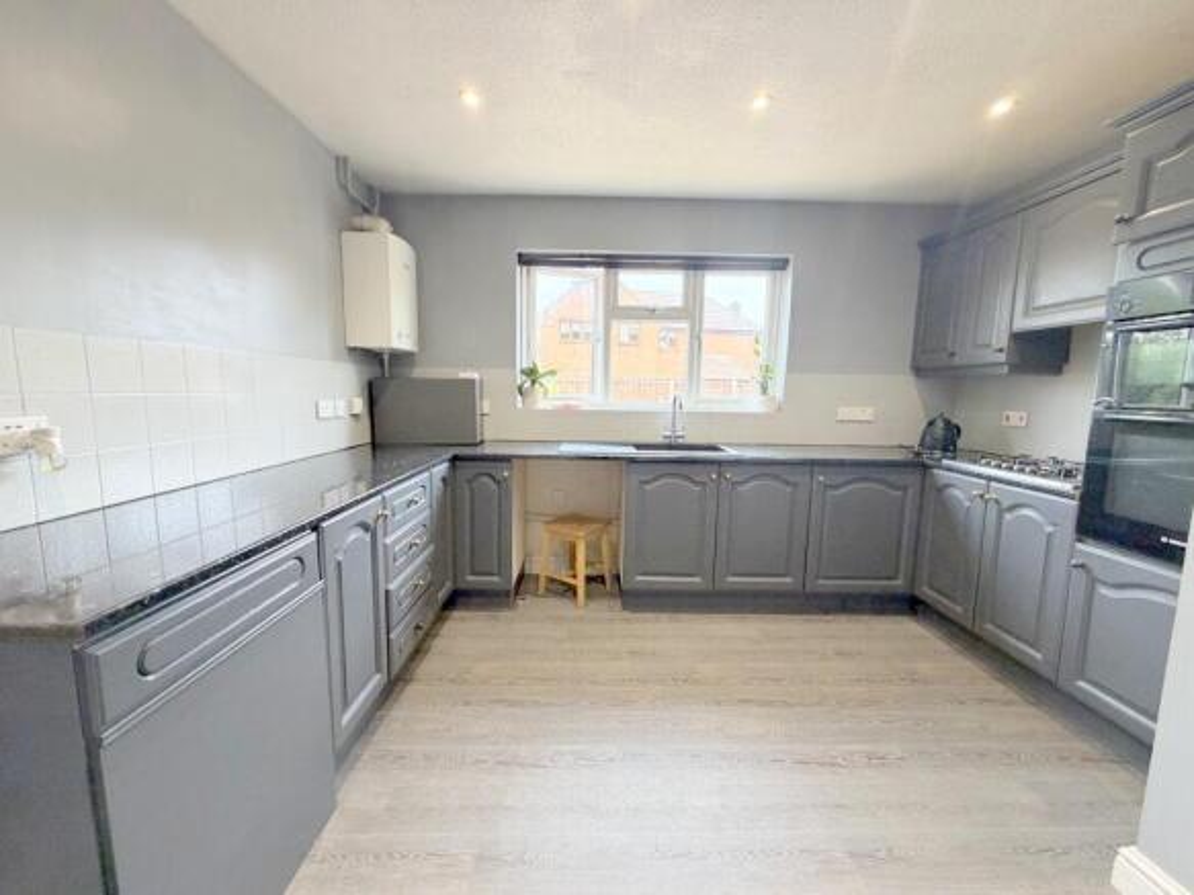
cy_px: 448
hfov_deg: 102.1
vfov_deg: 85.7
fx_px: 483
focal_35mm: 14
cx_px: 597
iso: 200
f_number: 2.2
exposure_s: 1/50
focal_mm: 2.22
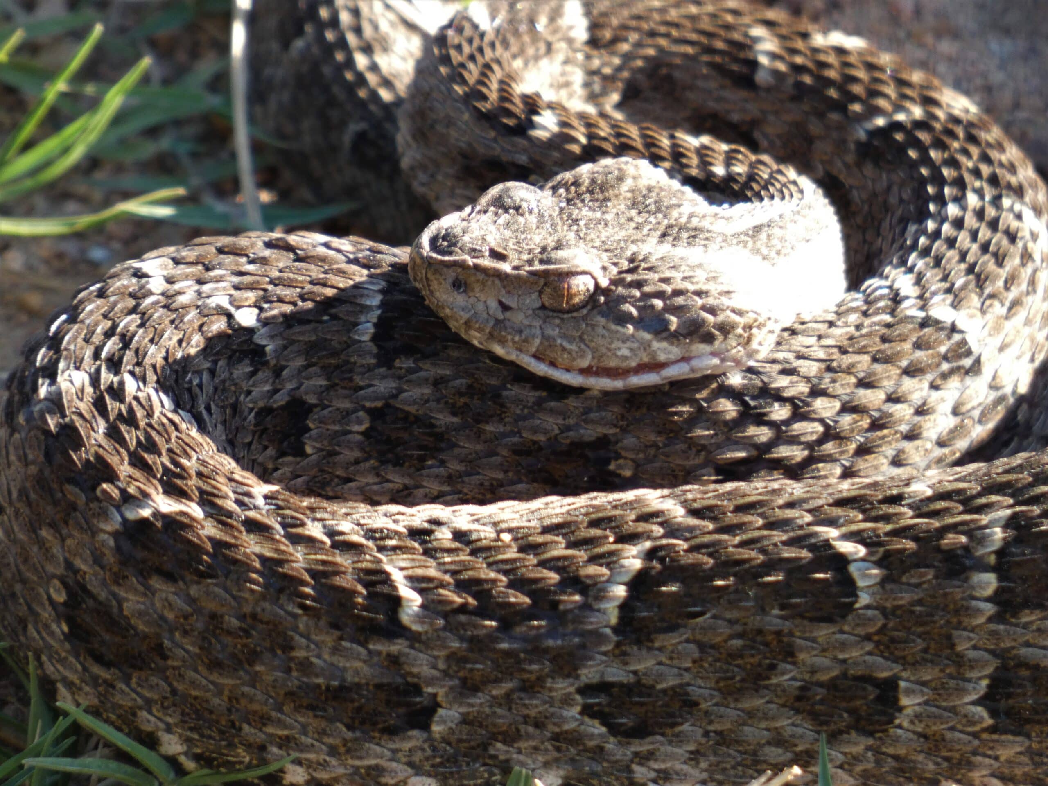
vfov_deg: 1.2
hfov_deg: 1.7
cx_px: 524
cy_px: 393
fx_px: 36330
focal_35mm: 1200
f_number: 5.9
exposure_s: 1/125
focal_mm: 215
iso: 160
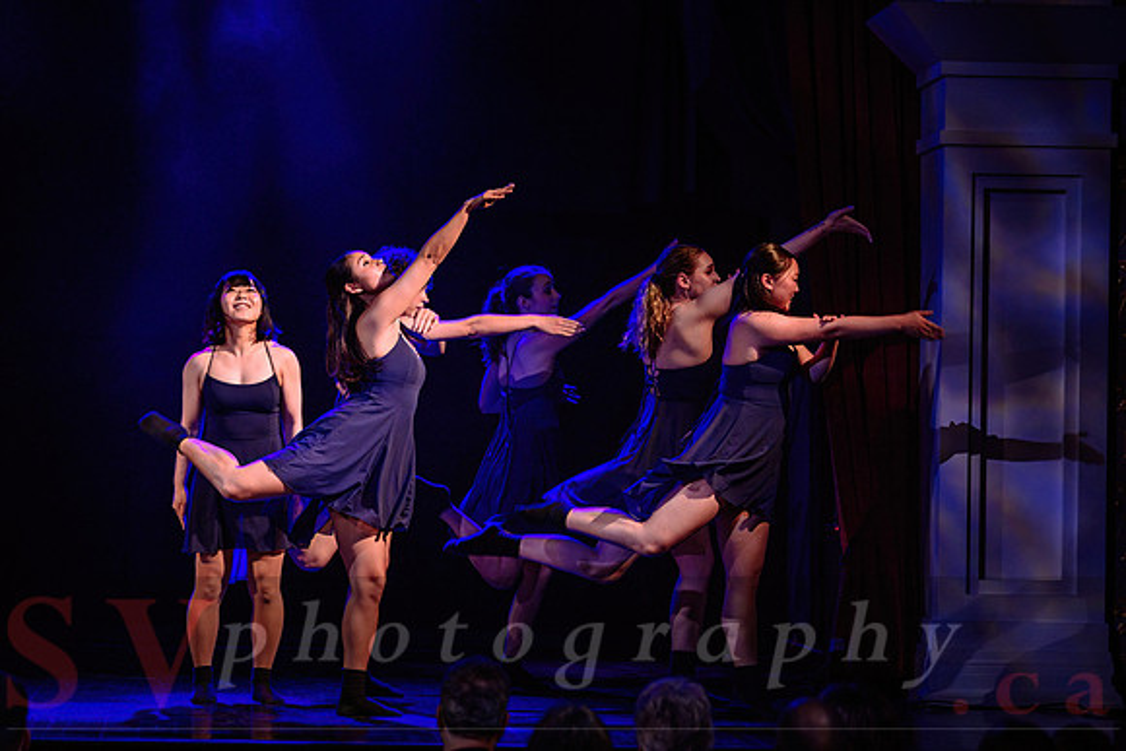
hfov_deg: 15.0
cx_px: 425
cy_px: 284
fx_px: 4283
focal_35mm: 137
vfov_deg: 10.0
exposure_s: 1/200
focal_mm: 110
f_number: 2.8
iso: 1600
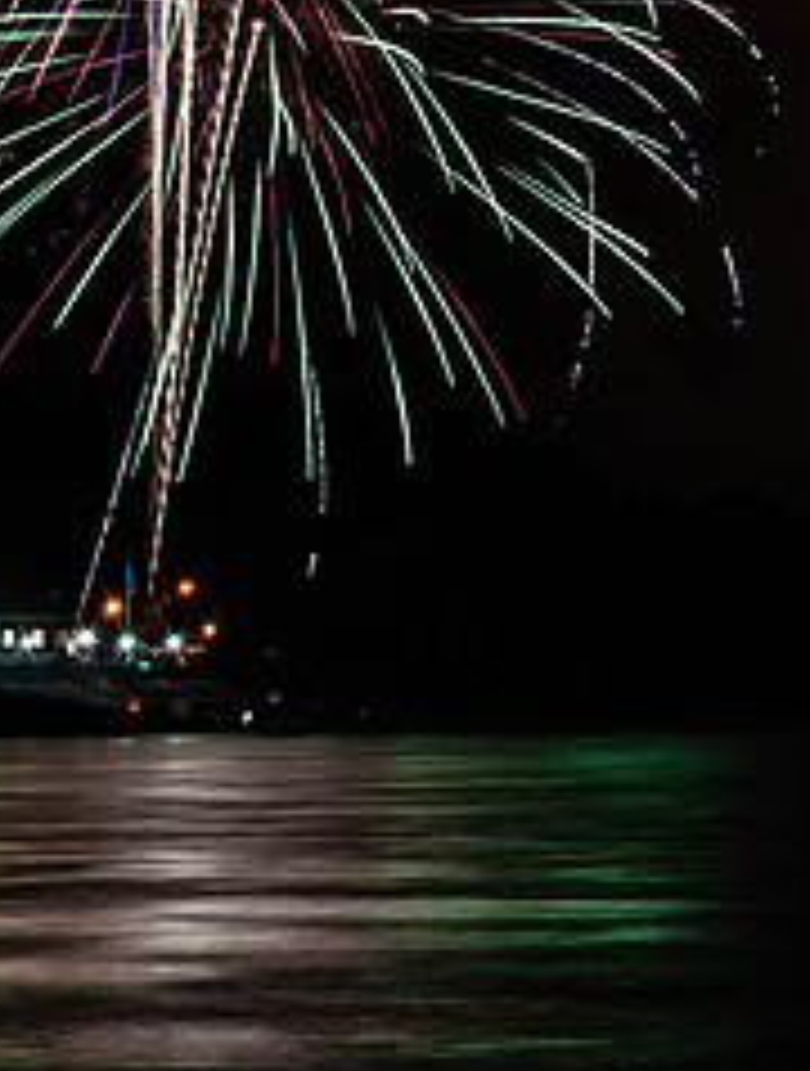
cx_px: 1028
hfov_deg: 3.8
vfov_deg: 5.1
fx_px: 12072
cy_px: 29
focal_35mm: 389
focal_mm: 80
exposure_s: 17
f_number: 13
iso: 100
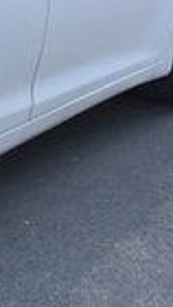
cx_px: -269
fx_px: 1212
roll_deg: -1.8
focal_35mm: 149
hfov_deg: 7.5
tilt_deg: -12.9
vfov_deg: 14.4
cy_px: 76
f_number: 2.2
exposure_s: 1/301
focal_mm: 4.15
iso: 25
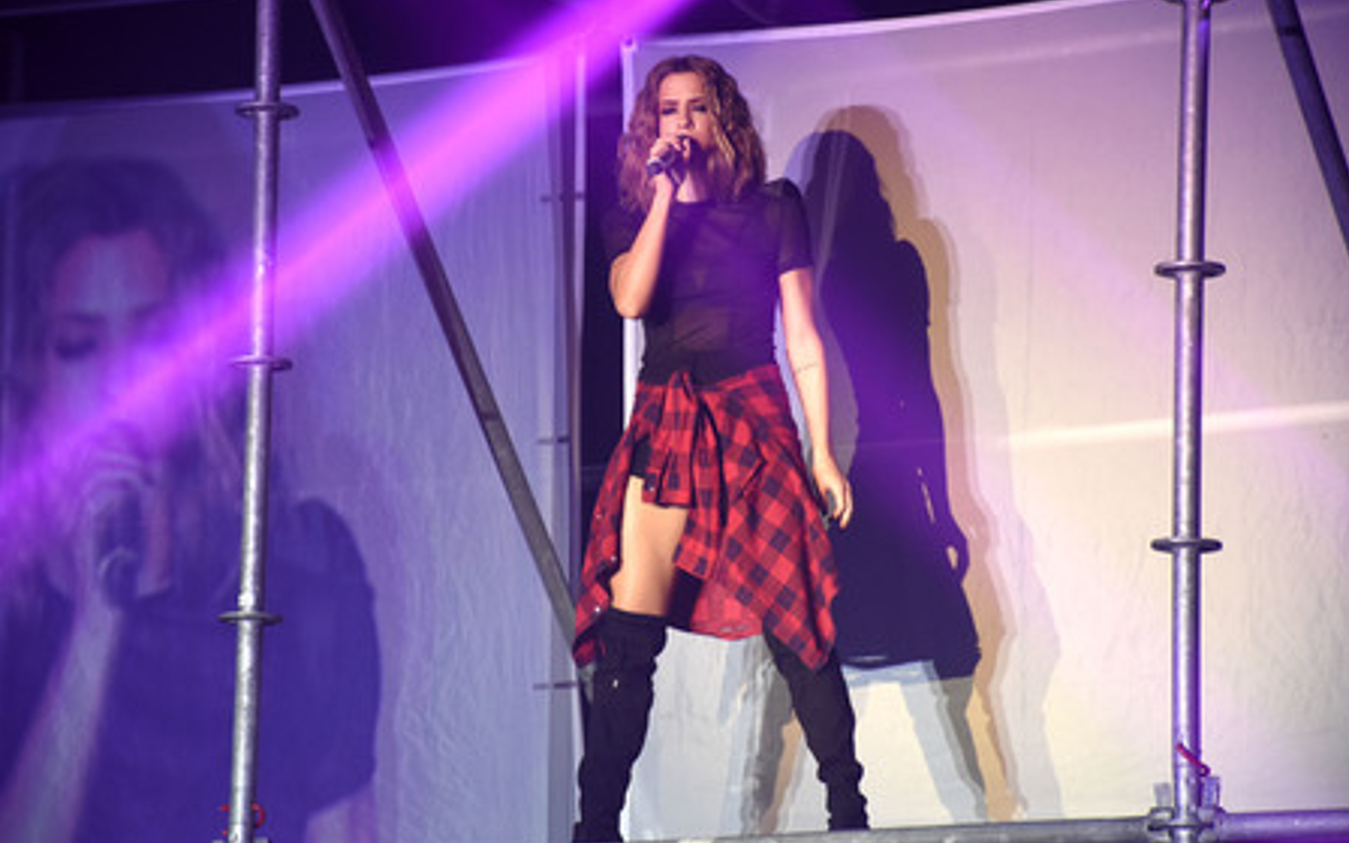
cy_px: 437
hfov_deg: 10.5
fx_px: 7353
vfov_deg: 6.6
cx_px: 673
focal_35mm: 200
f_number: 5.6
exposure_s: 1/80
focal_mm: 130
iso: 1600
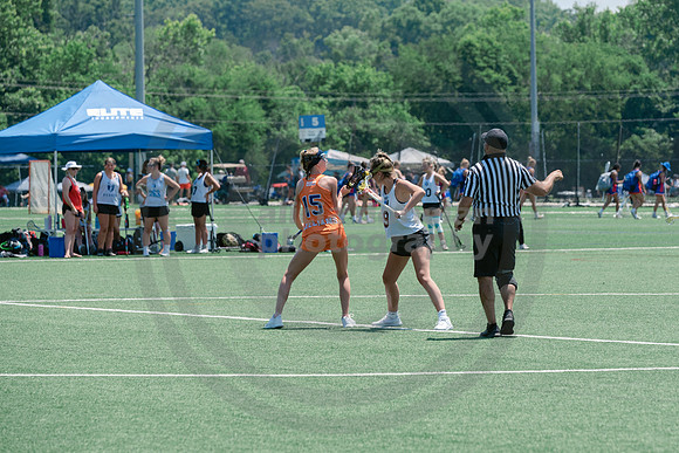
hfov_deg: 9.4
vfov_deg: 6.3
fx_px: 4147
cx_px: 449
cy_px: 174
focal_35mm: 220
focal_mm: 160
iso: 400
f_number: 5.6
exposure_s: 1/2000
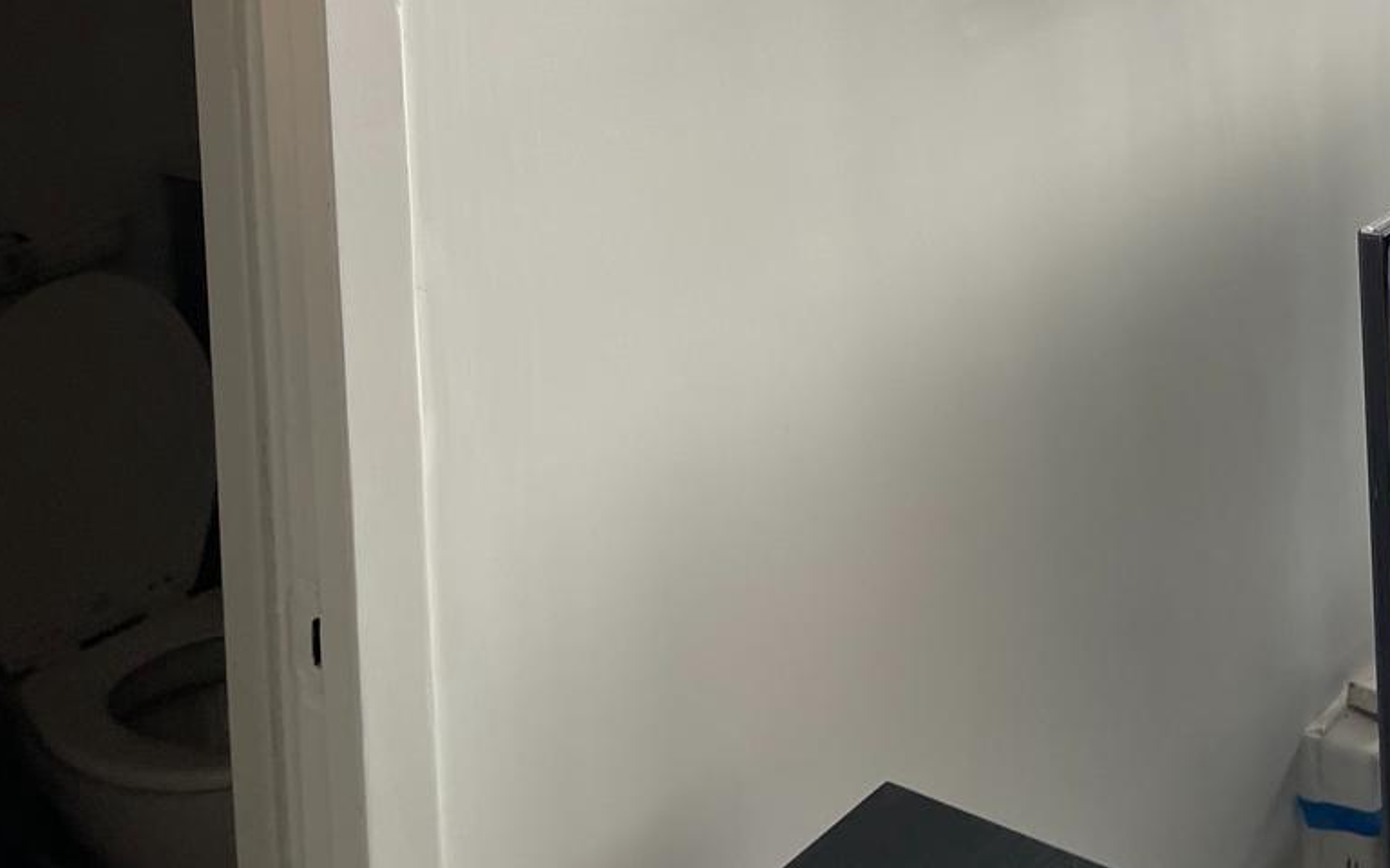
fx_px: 2008
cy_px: -275
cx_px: 890
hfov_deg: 37.9
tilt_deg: -1.6
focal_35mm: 53
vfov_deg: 21.9
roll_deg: +2.6
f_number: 1.6
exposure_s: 1/120
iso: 125
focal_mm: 5.1
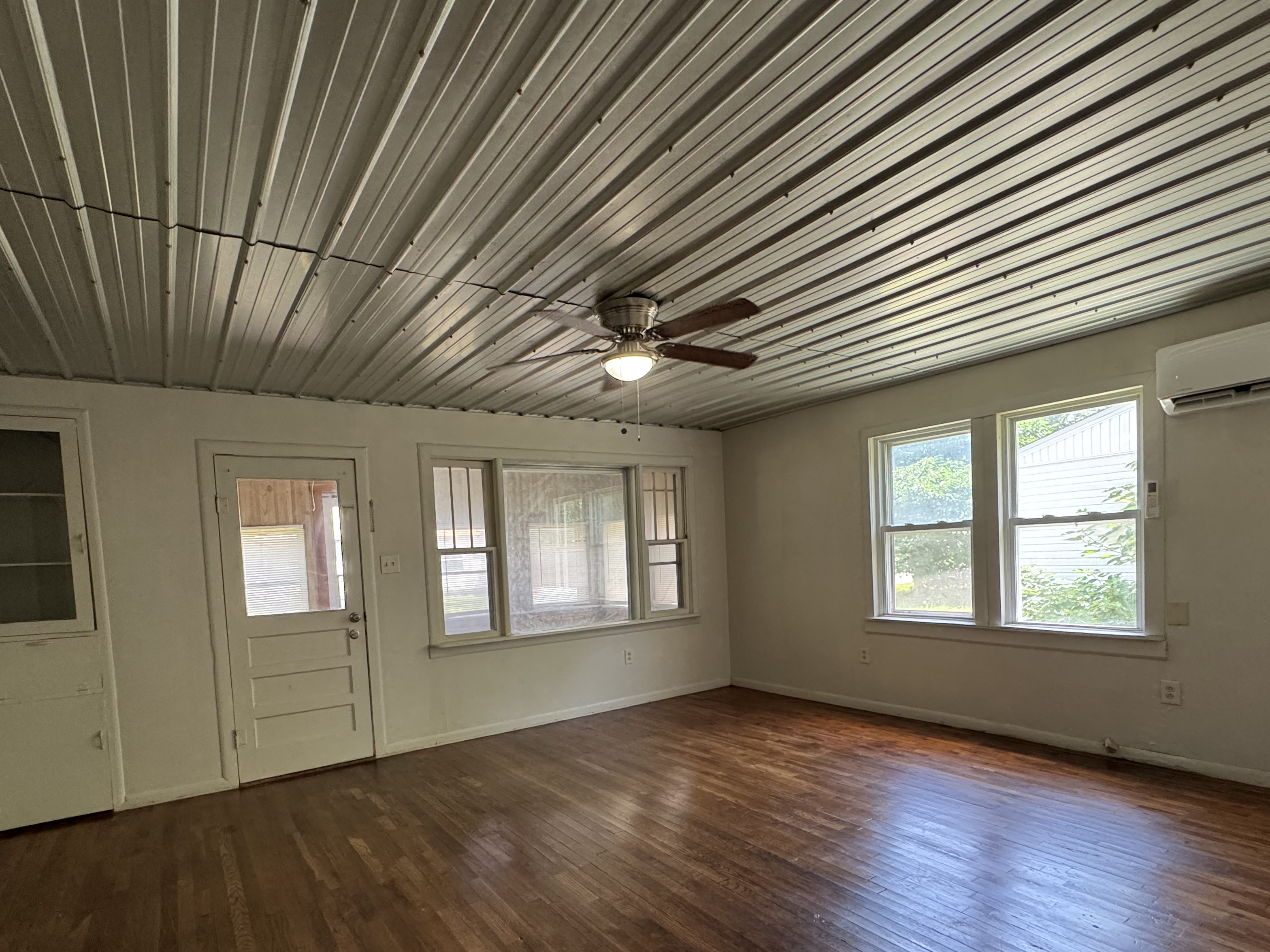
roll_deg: +2.1
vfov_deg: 70.5
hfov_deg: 87.6
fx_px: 660
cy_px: 592
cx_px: 584
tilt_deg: -3.0
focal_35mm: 18
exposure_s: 1/120
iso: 320
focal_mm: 2.22
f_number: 2.2
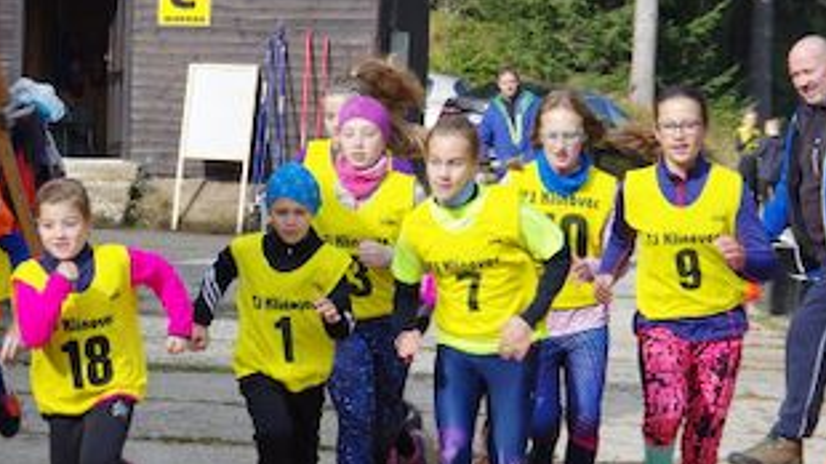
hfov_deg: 12.5
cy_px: 365
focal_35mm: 171
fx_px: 3743
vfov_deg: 7.1
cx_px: 125
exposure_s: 1/250
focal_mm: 53
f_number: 8
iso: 200
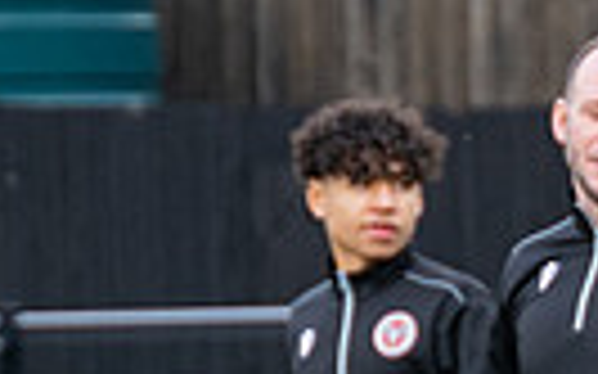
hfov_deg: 2.3
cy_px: 685
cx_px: 1755
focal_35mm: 924
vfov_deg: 1.4
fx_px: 15052
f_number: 4
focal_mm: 103
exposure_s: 1/400
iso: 200
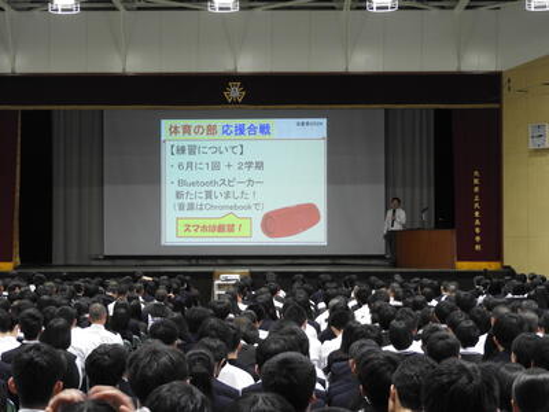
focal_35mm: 85
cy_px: 206
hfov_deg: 23.0
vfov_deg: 17.4
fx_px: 1348
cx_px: 274
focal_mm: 15.2
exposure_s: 1/20
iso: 400
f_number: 4.5
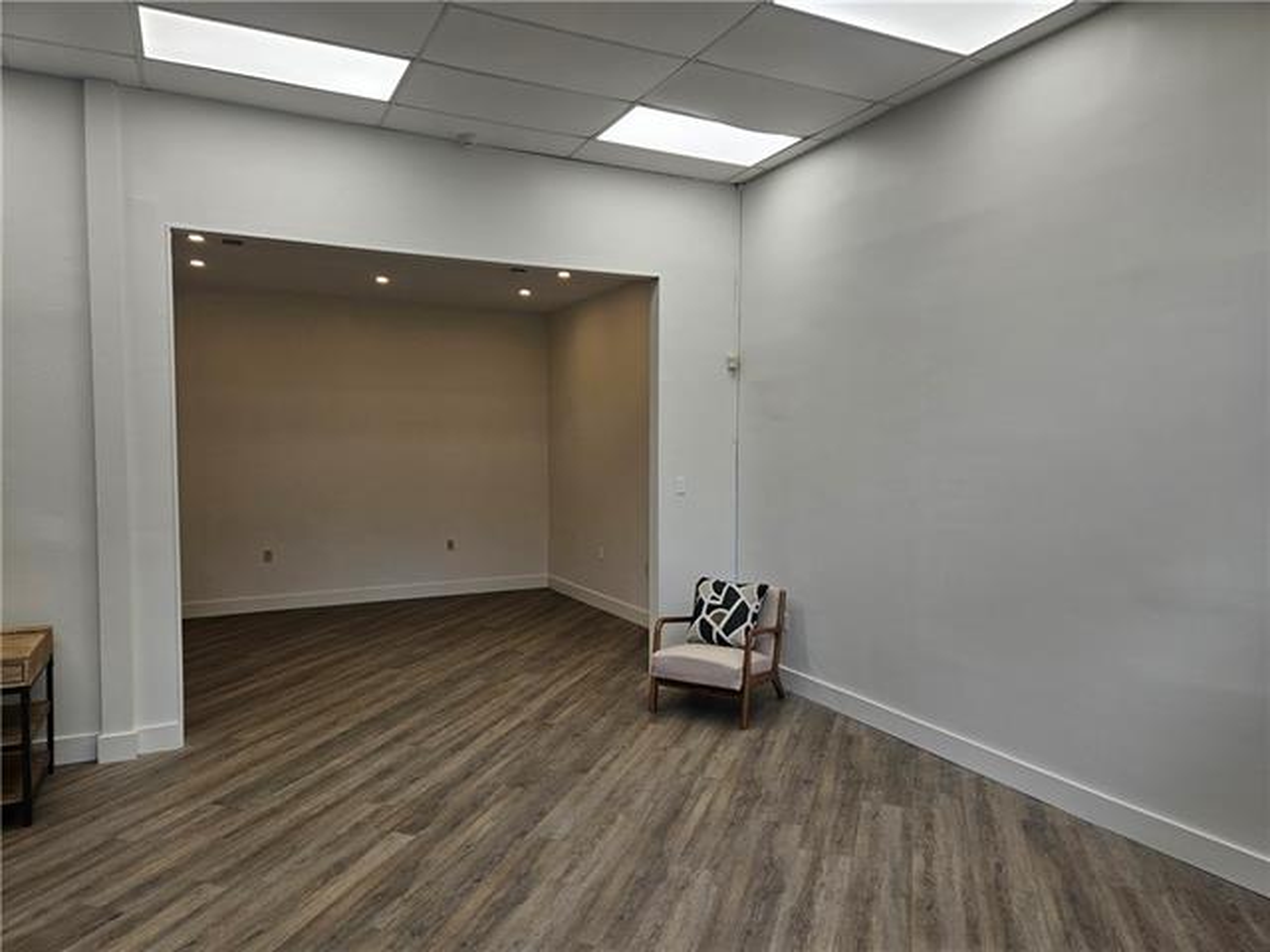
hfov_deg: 73.9
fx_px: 844
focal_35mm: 23
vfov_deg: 58.9
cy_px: 476
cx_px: 635
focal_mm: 5.4
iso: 32
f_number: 1.8
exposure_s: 1/120
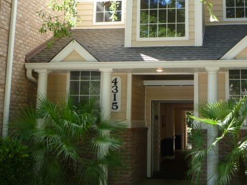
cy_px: 61
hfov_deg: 36.0
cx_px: 152
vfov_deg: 27.3
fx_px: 378
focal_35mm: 53
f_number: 3.6
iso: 80
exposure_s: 1/50
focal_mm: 6.5
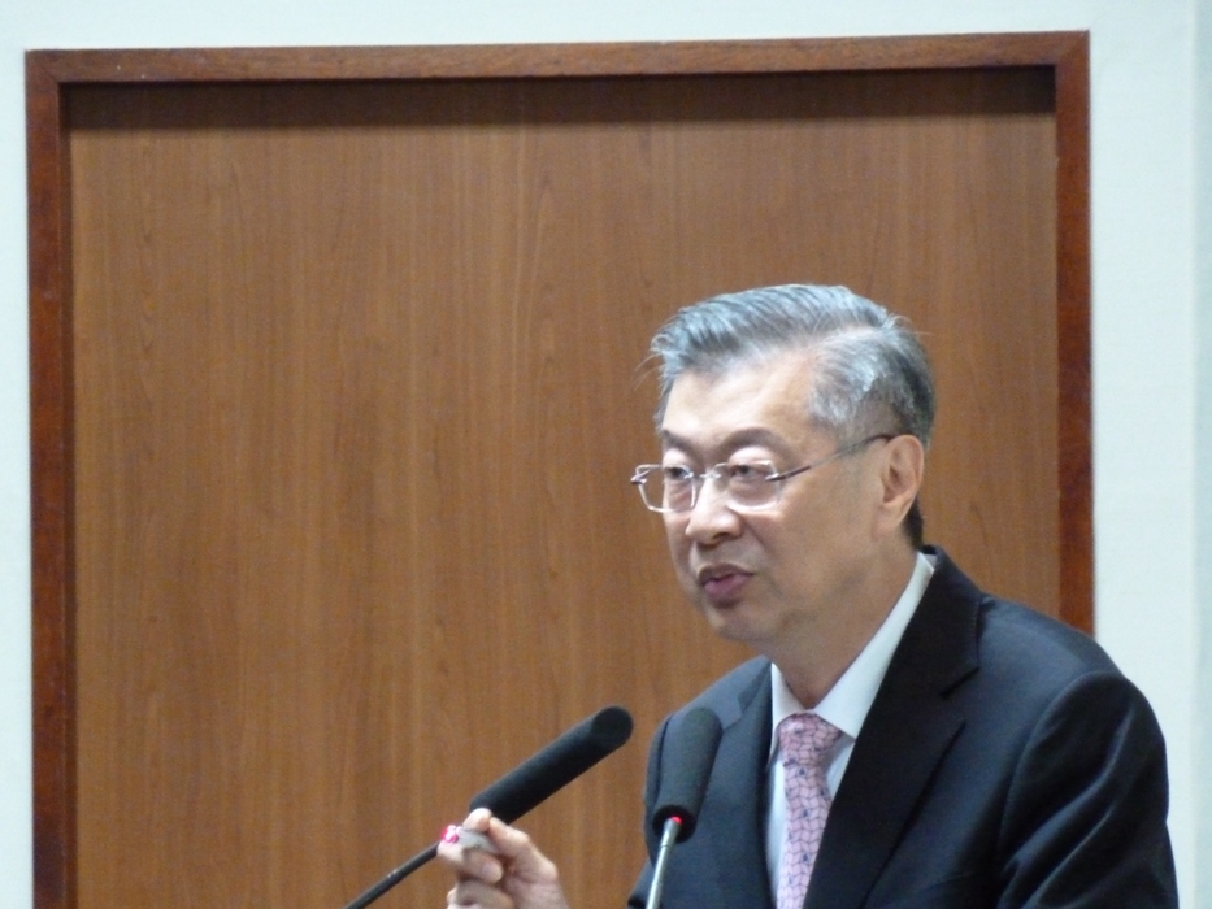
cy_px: 454
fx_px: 13972
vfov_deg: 3.7
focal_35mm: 399
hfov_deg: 5.0
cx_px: 606
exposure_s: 1/13
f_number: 4.9
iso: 800
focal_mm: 49.2
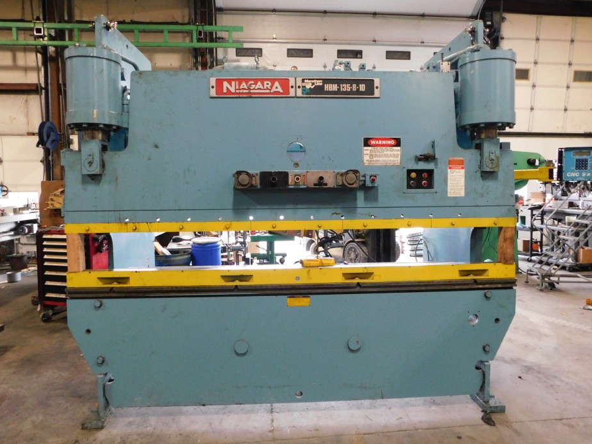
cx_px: 300
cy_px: 214
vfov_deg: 54.9
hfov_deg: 69.4
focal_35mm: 25
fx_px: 428
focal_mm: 4
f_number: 3
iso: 400
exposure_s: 1/25
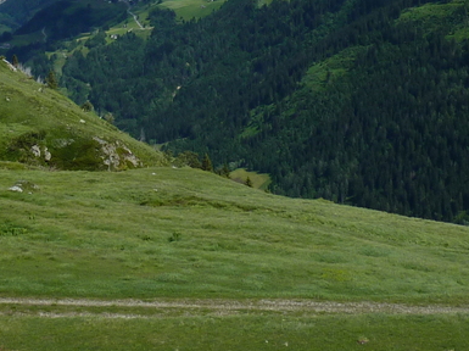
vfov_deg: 18.1
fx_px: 1056
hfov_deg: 24.6
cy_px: -44
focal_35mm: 78
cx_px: 91
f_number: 5.6
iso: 80
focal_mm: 4.1
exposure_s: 1/500
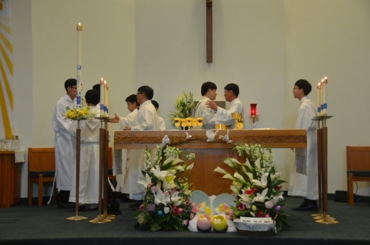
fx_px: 615
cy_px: 122
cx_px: 185
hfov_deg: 33.5
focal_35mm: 60
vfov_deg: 22.5
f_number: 4.5
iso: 800
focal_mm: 40
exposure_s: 1/50
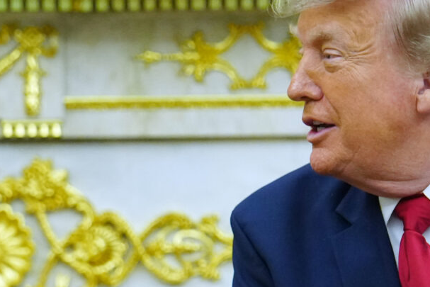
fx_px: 3524
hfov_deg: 7.0
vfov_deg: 4.6
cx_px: -15
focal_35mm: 295
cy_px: 463
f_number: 2.8
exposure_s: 1/500
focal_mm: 70
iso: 2500
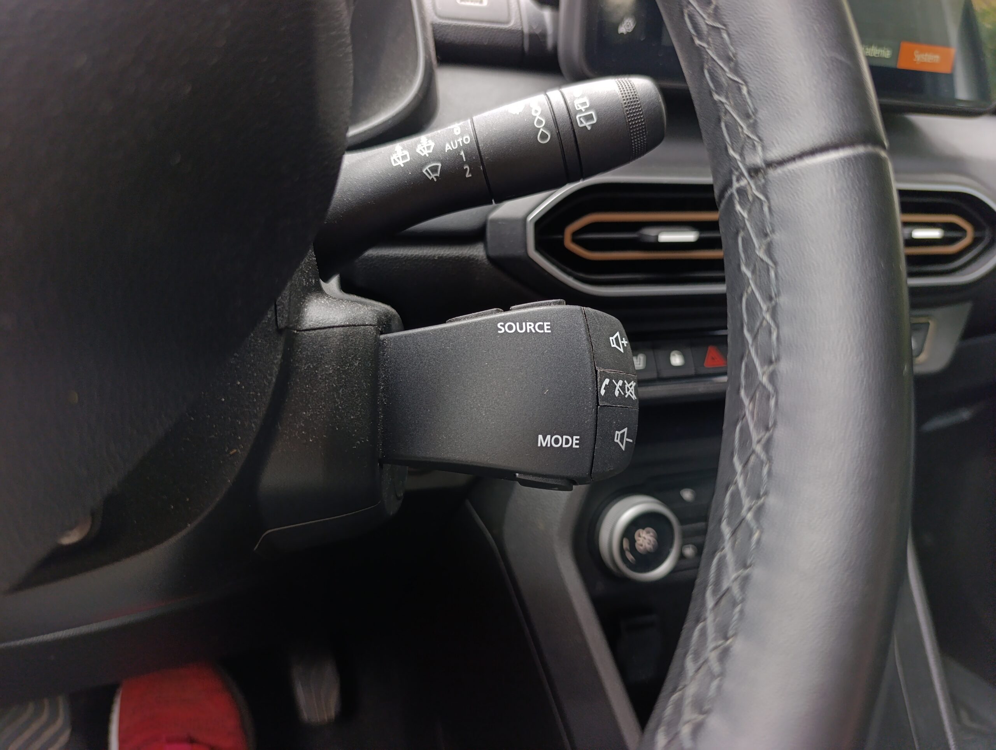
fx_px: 663
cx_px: 498
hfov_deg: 73.8
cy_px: 375
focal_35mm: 23
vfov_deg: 59.0
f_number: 1.6
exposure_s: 1/100
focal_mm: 6.14
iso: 200
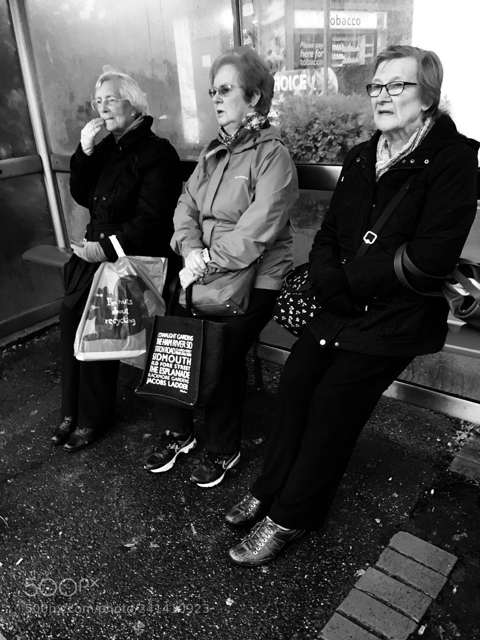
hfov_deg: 48.2
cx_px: 240
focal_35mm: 29
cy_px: 320
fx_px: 536
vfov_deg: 61.7
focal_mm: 4.15
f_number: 2.2
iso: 40
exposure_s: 1/33
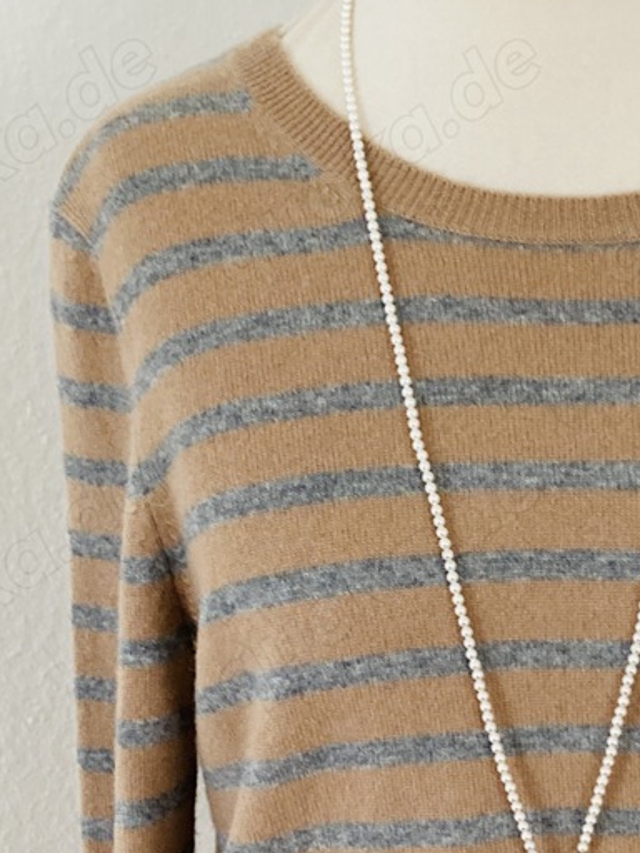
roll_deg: +0.7
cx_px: 578
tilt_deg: -20.3
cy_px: 668
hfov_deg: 19.8
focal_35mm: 73
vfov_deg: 26.2
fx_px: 1800
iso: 250
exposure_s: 1/60
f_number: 1.8
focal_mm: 3.99
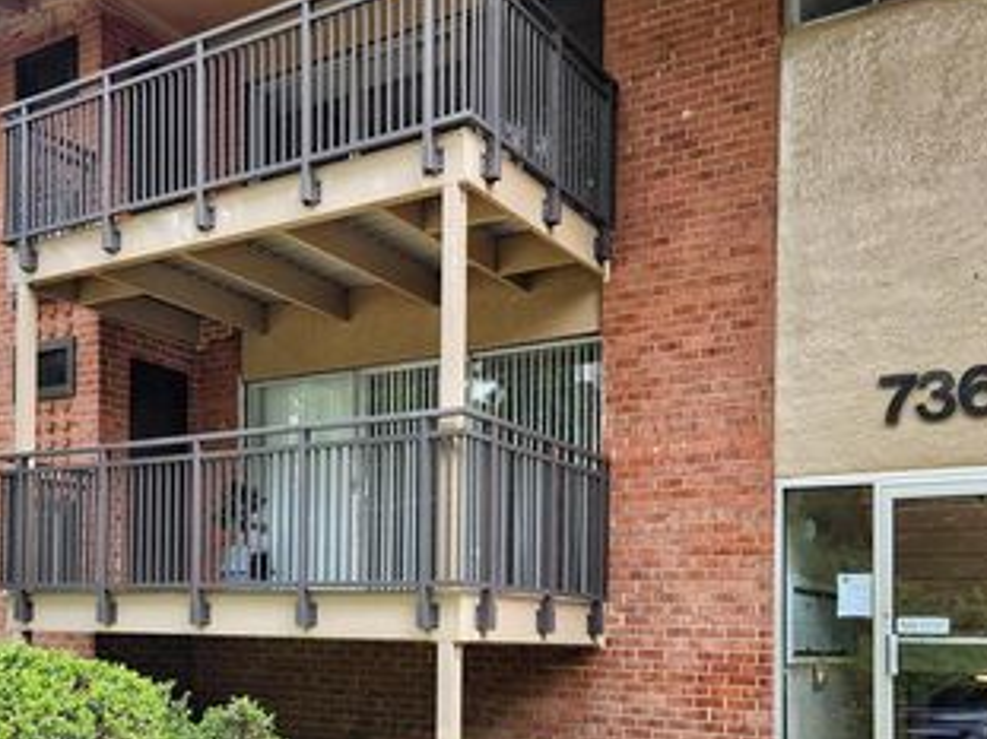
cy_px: 553
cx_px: 482
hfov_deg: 50.2
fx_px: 1055
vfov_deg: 37.7
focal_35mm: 37
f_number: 1.8
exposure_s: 1/180
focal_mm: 5.4
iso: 25
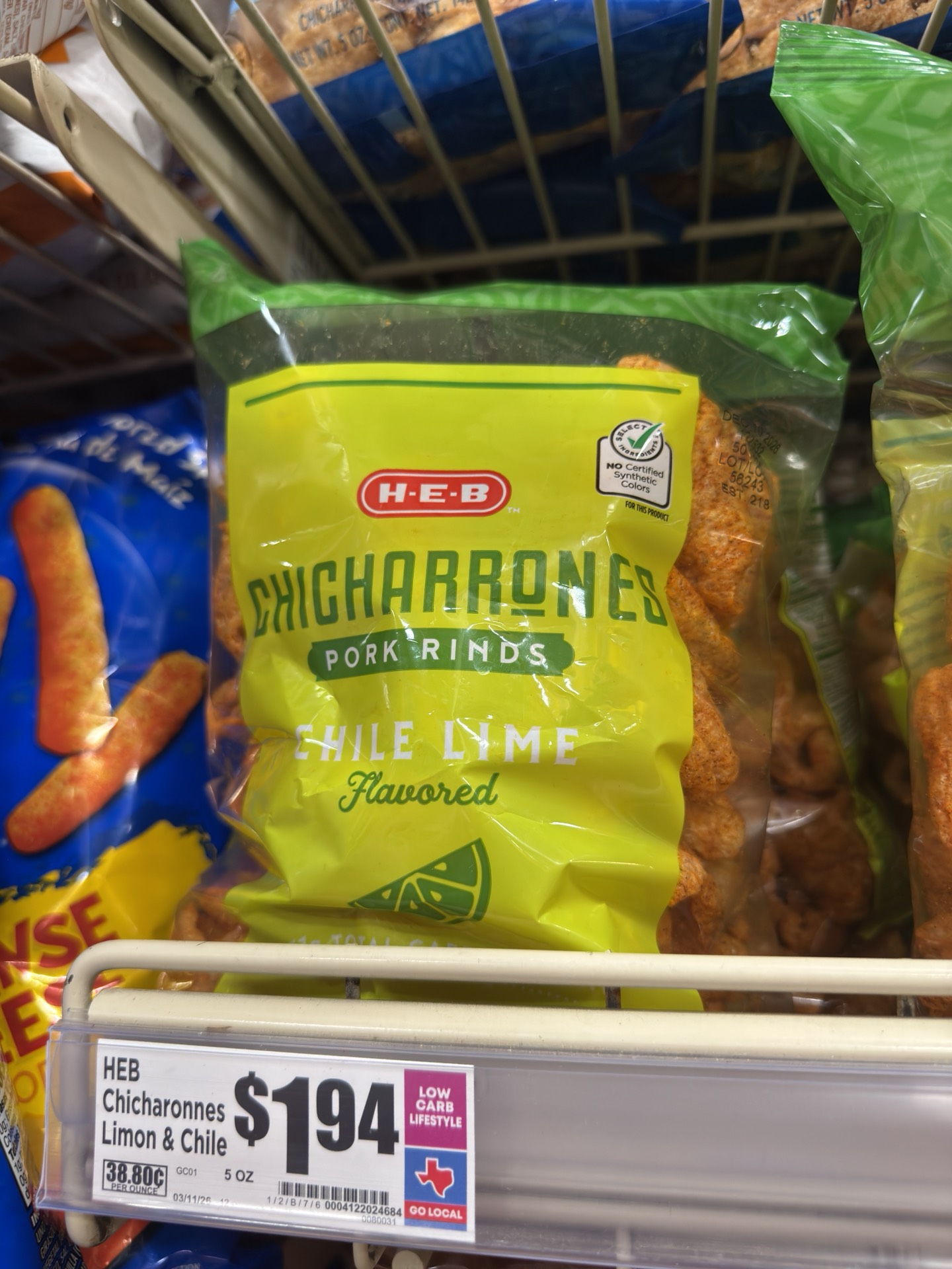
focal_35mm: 24
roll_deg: +3.5
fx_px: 880
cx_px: 476
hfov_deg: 56.8
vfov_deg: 71.6
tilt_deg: +1.7
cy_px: 634
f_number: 1.78
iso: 200
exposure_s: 1/60
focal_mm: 6.76
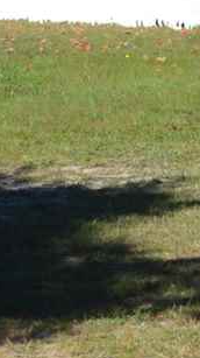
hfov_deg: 3.4
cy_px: -152
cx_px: 647
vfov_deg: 6.2
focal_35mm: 346
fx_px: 3272
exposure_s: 1/320
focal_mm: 22
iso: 100
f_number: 9
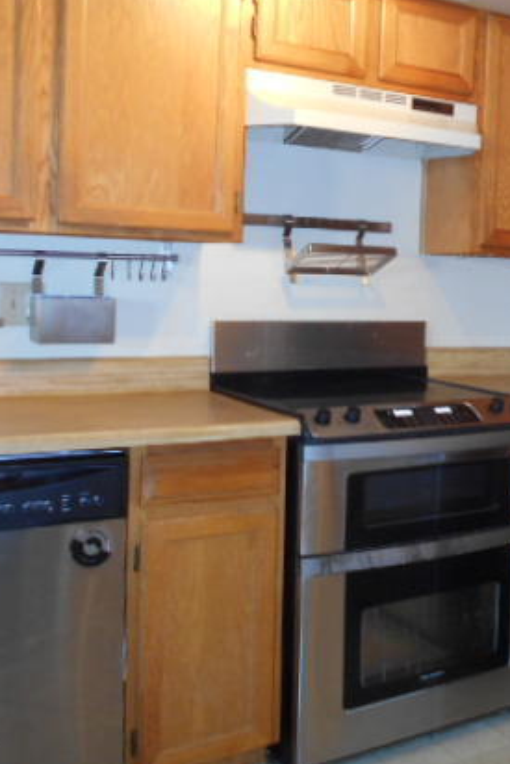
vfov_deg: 46.3
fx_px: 892
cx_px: 445
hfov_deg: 30.7
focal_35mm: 42
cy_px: 332
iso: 200
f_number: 3.2
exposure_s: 1/25
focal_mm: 4.6
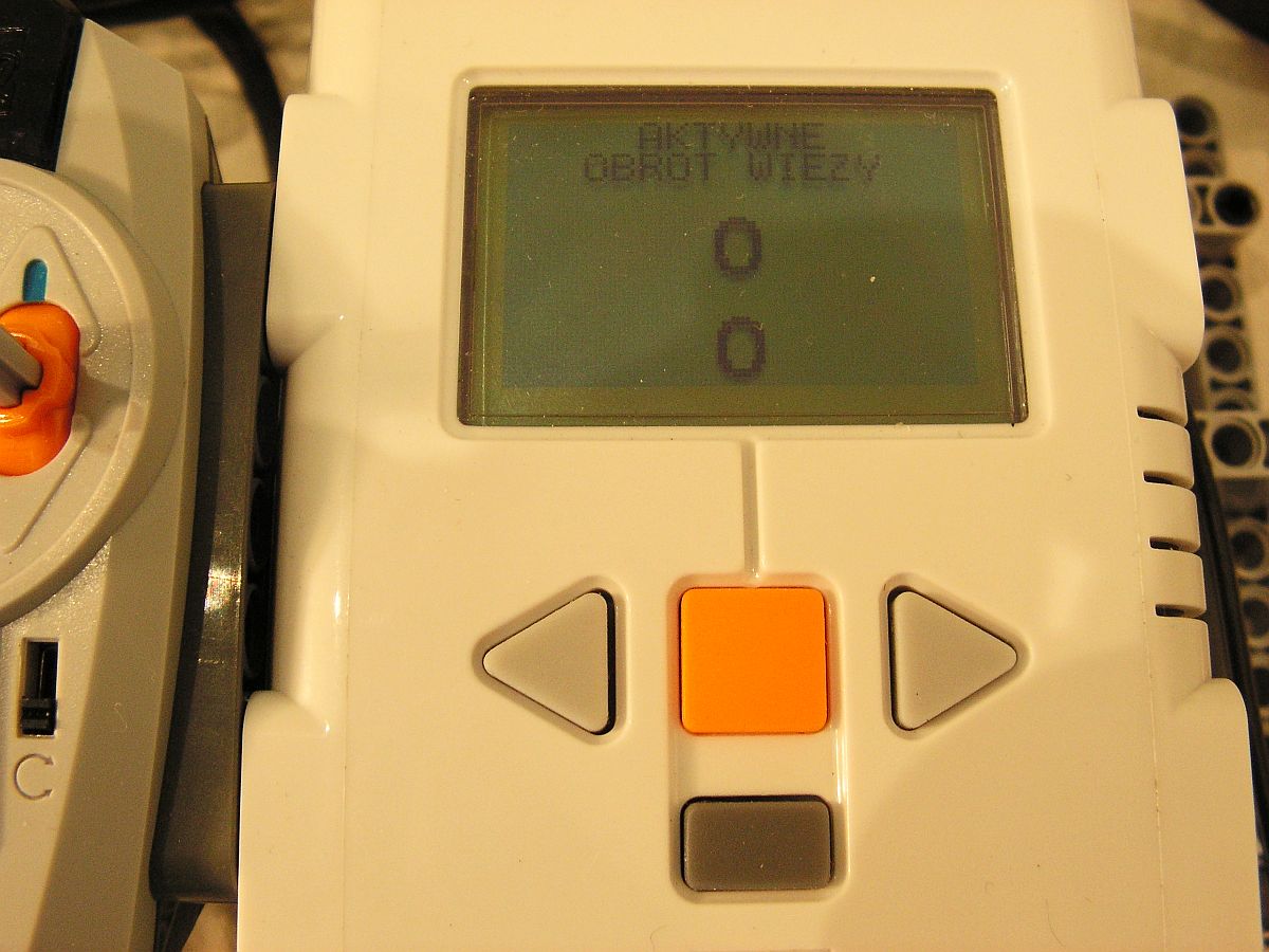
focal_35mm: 36
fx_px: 1320
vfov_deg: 39.7
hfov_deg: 51.4
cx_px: 634
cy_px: 476
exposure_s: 1/40
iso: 80
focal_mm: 6
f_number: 3.2
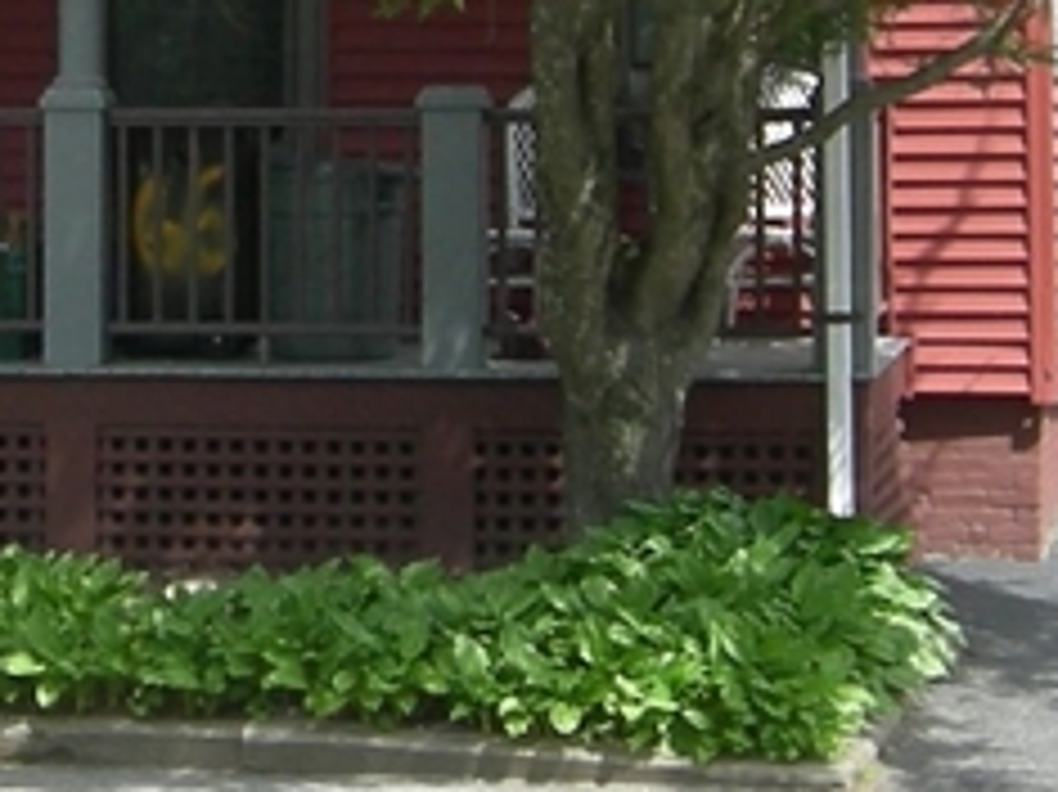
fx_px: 4796
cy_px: -216
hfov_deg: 12.5
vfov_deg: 9.3
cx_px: 90
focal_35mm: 157
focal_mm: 7.5
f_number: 4.8
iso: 64
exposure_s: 1/176
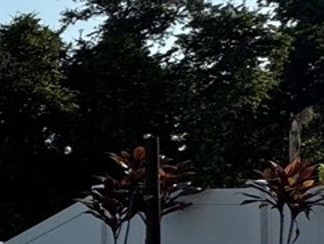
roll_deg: -0.1
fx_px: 862
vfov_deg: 16.0
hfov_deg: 11.9
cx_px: -616
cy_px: 201
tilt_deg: -0.2
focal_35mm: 92
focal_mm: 2.22
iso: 50
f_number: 2.2
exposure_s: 1/1748
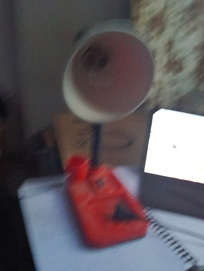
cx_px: 102
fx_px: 212
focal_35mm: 27
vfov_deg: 65.2
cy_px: 136
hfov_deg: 51.5
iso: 4000
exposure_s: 1/14.3
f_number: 1.8
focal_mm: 3.98
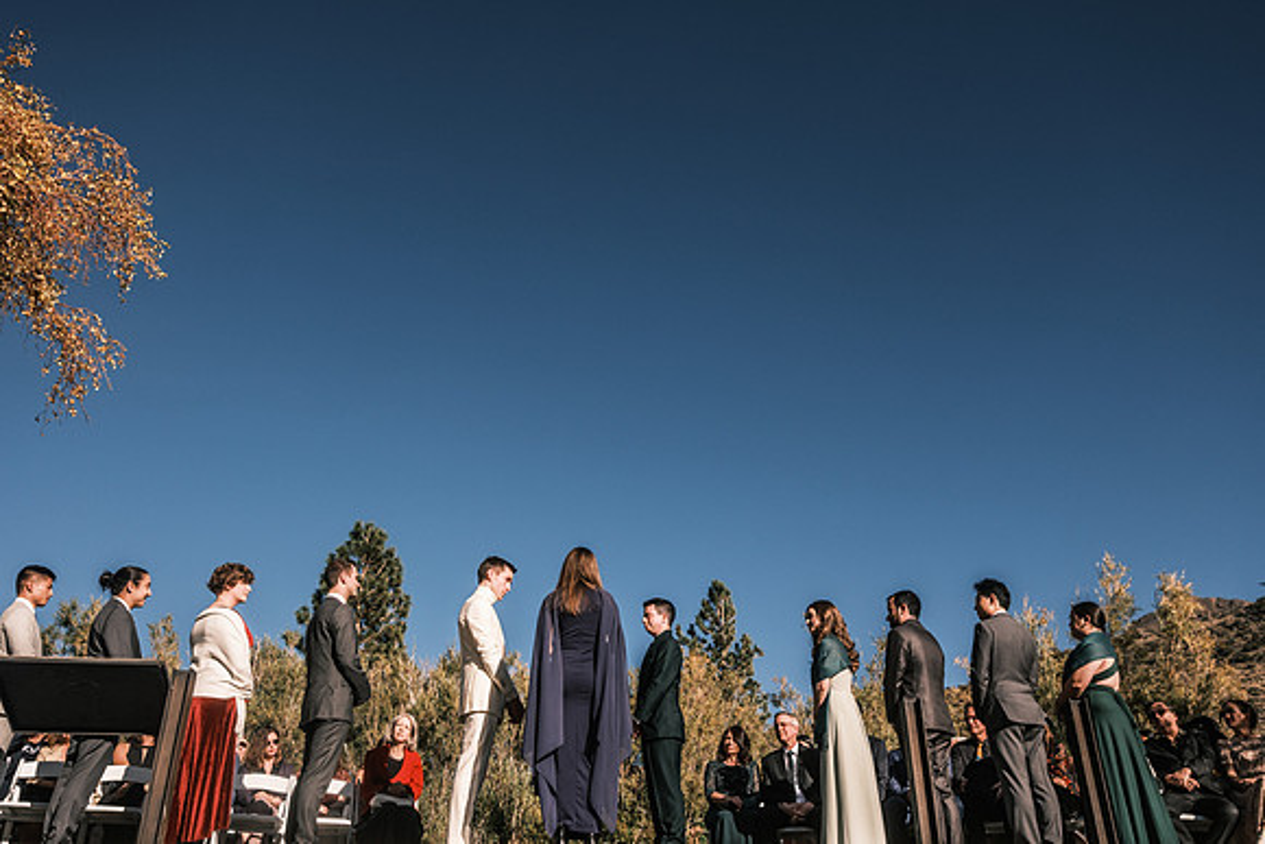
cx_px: 632
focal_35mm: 29
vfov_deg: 45.4
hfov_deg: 64.2
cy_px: 422
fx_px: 1009
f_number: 4
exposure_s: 1/2900
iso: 320
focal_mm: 18
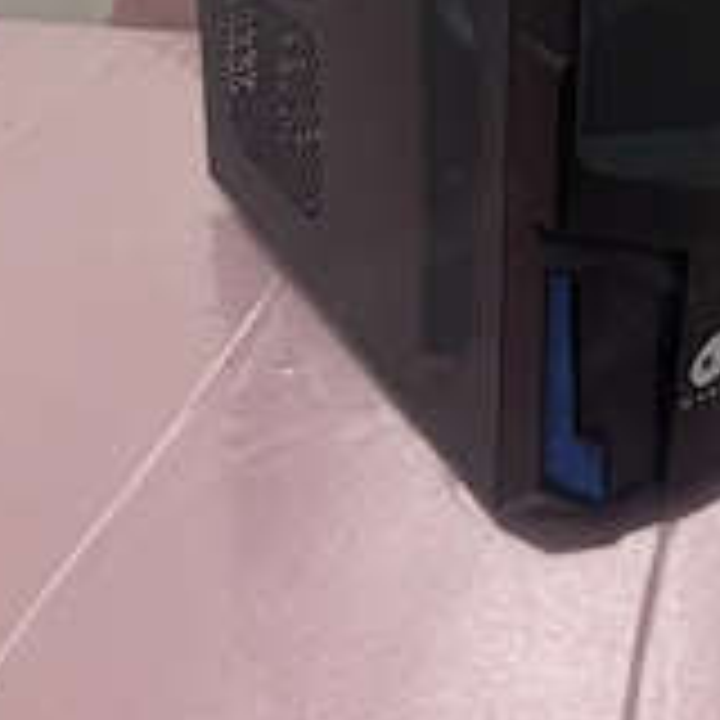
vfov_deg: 30.2
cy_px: 14
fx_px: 1247
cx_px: 536
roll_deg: -0.8
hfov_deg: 31.7
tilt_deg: -20.7
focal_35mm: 53
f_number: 1.78
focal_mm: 6.76
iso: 320
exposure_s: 1/50
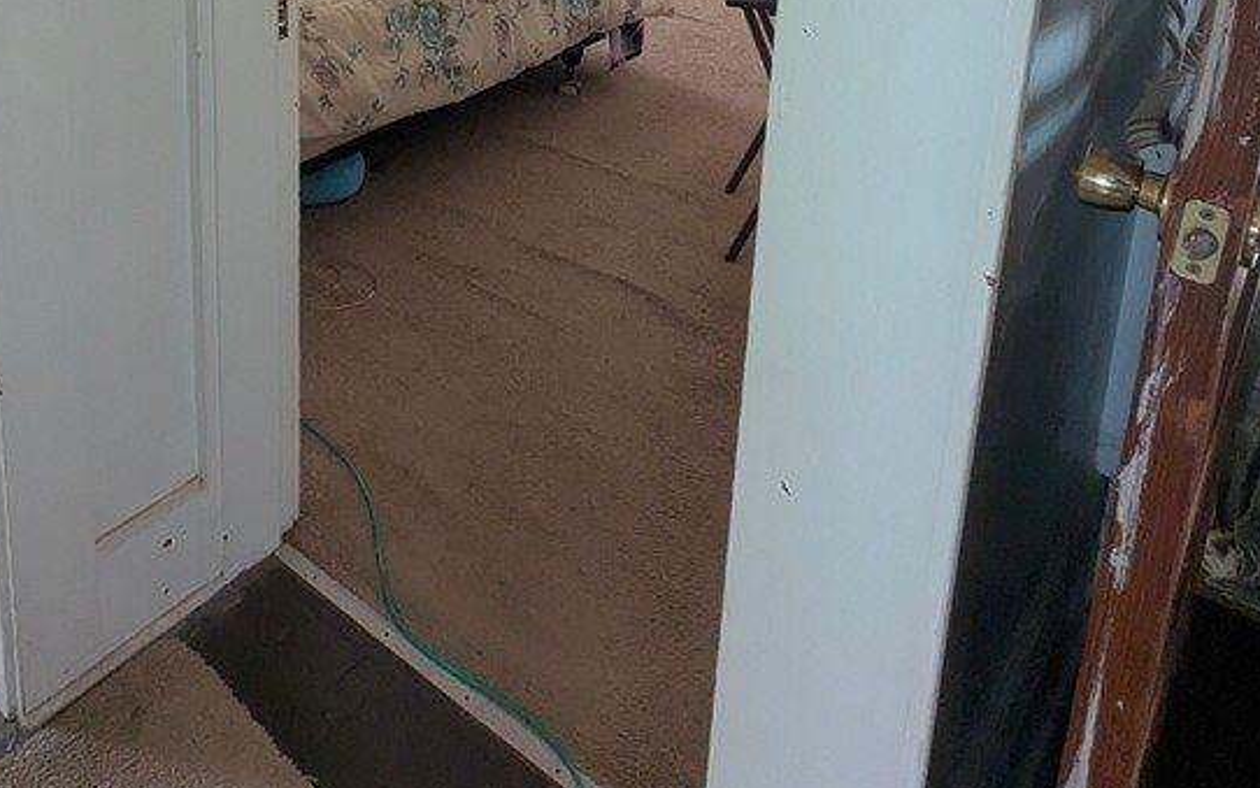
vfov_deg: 33.9
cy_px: -94
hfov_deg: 58.7
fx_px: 1099
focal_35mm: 32
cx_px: 450
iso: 381
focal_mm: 2.35
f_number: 2.2
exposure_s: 1/70.5
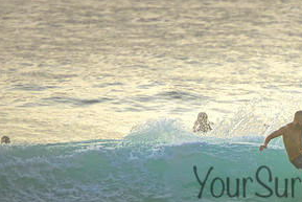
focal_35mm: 1104
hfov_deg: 1.9
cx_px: 333
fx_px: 9266
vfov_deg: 1.2
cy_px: 135
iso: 560
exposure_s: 1/2000
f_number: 5.6
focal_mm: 400
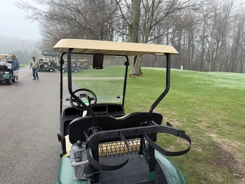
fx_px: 170
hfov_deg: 71.6
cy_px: 92
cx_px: 122
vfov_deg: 56.8
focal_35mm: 24
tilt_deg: +0.5
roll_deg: -0.6
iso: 80
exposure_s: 1/708
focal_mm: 6.76
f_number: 1.78
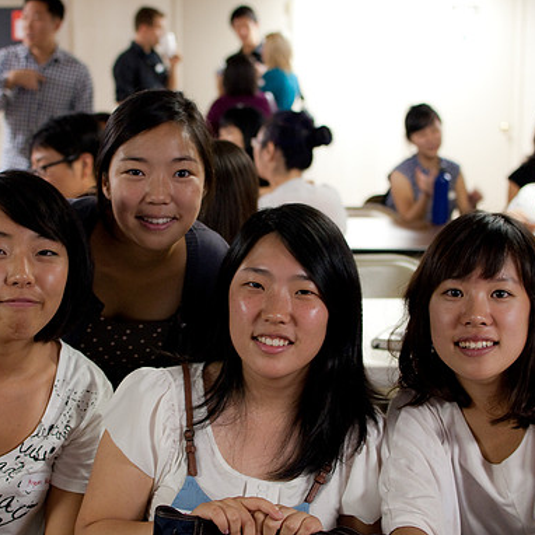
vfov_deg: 25.5
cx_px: 242
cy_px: 268
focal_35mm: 68
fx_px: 1183
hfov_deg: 25.5
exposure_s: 1/30
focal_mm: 35
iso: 640
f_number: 3.2
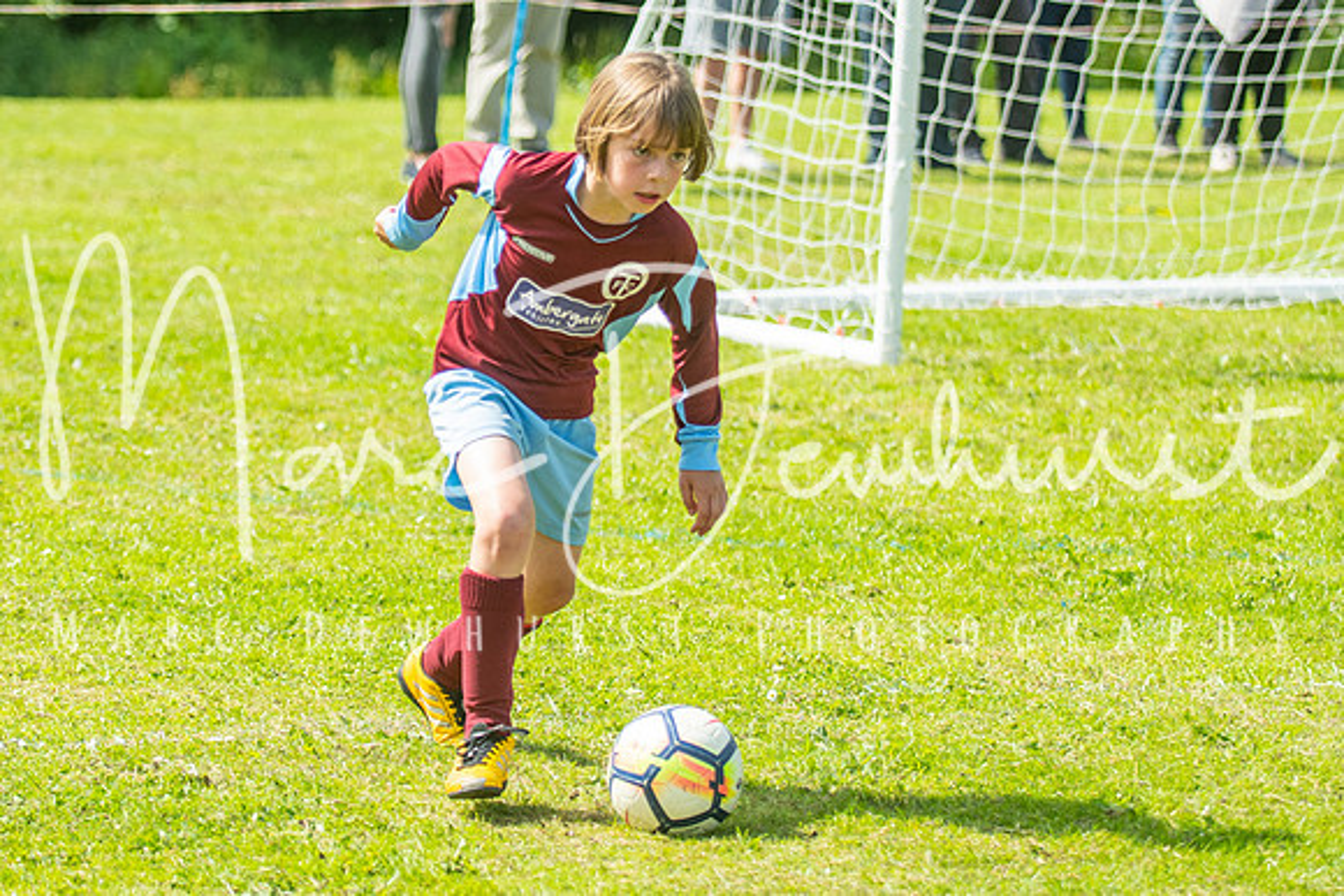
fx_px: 6621
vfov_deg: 7.7
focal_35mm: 177
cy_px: 308
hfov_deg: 11.6
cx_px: 461
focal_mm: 90
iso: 250
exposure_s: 1/1600
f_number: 3.2
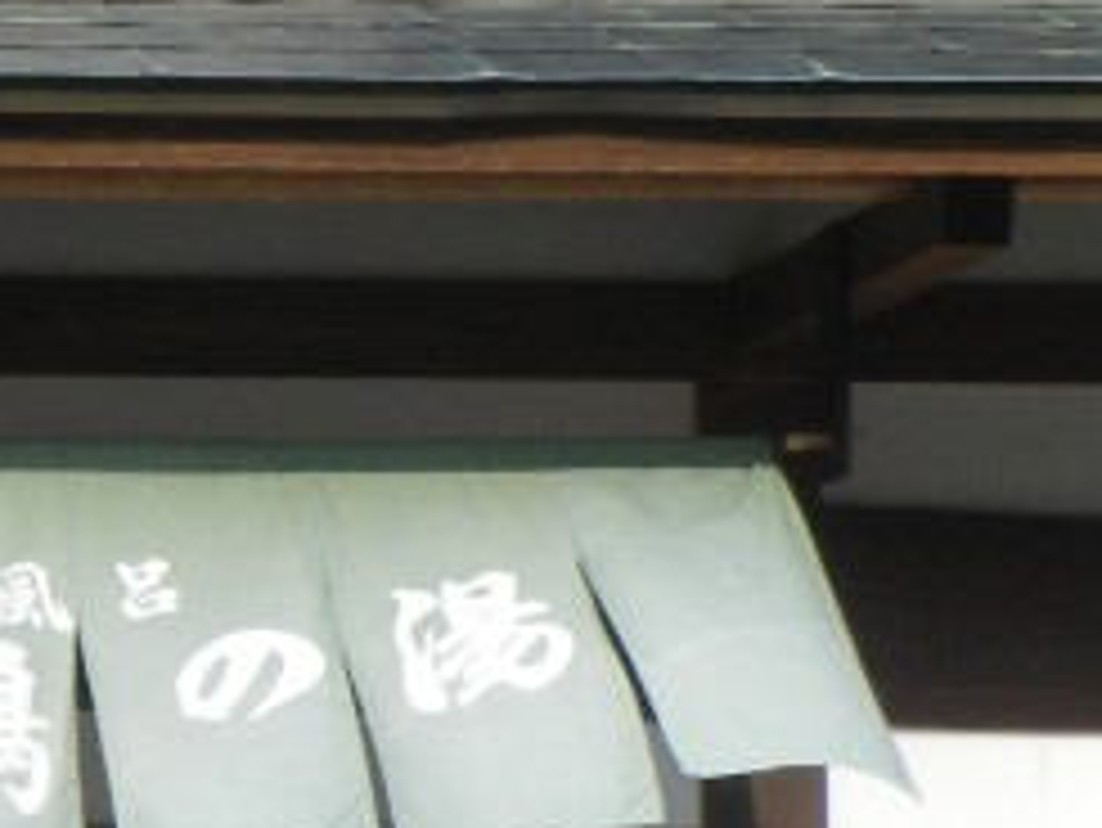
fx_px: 4650
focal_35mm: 146
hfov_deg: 12.5
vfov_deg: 10.1
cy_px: 778
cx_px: -796
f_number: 6.3
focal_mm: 6.2
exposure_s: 1/160
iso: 64
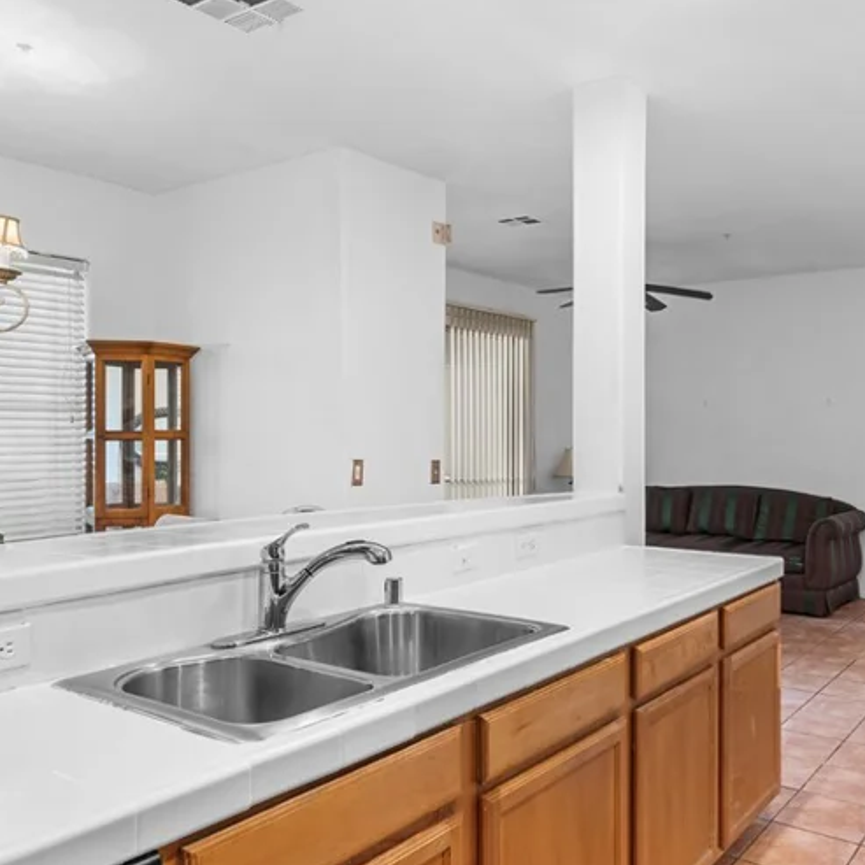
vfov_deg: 54.0
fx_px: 848
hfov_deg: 52.8
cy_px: 441
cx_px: 590
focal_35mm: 30
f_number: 8
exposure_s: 1/5
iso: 400
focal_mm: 17
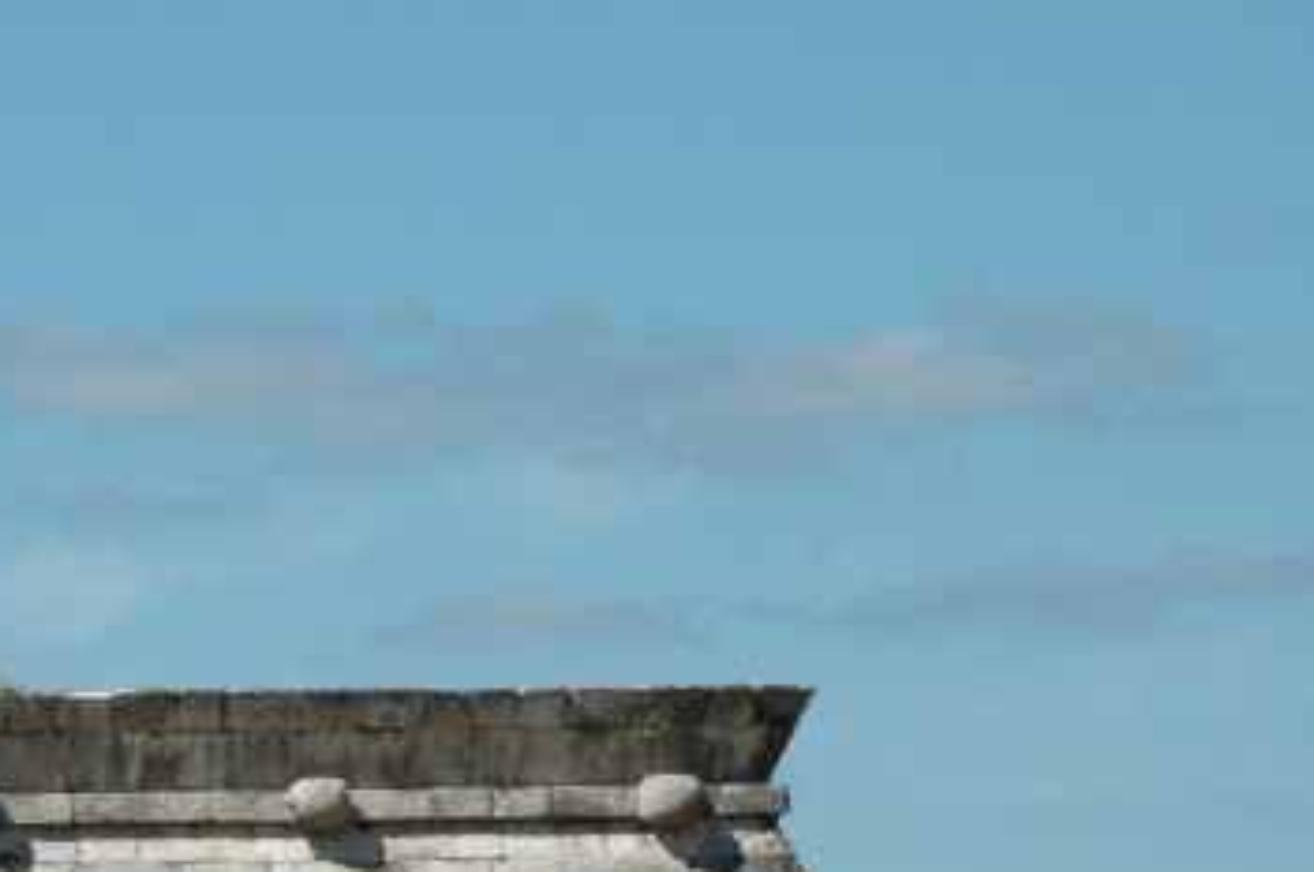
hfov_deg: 6.2
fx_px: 11972
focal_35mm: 328
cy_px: 1239
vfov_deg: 4.2
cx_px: -584
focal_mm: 75
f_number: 11
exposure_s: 1/500
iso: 400
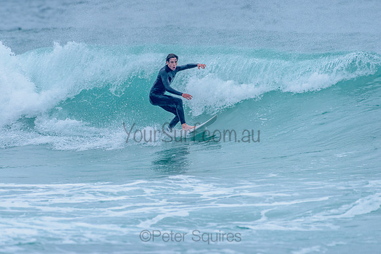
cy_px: 101
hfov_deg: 3.3
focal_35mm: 628
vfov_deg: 2.2
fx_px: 6645
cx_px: 151
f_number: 5.6
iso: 800
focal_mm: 500
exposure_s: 1/2000
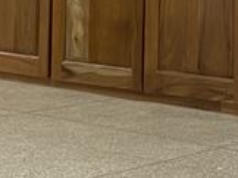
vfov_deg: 8.9
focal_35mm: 162
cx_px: 311
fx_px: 1112
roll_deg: -1.1
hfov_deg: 11.9
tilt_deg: +0.0
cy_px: -110
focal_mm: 4.25
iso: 125
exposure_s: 1/50
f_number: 1.8
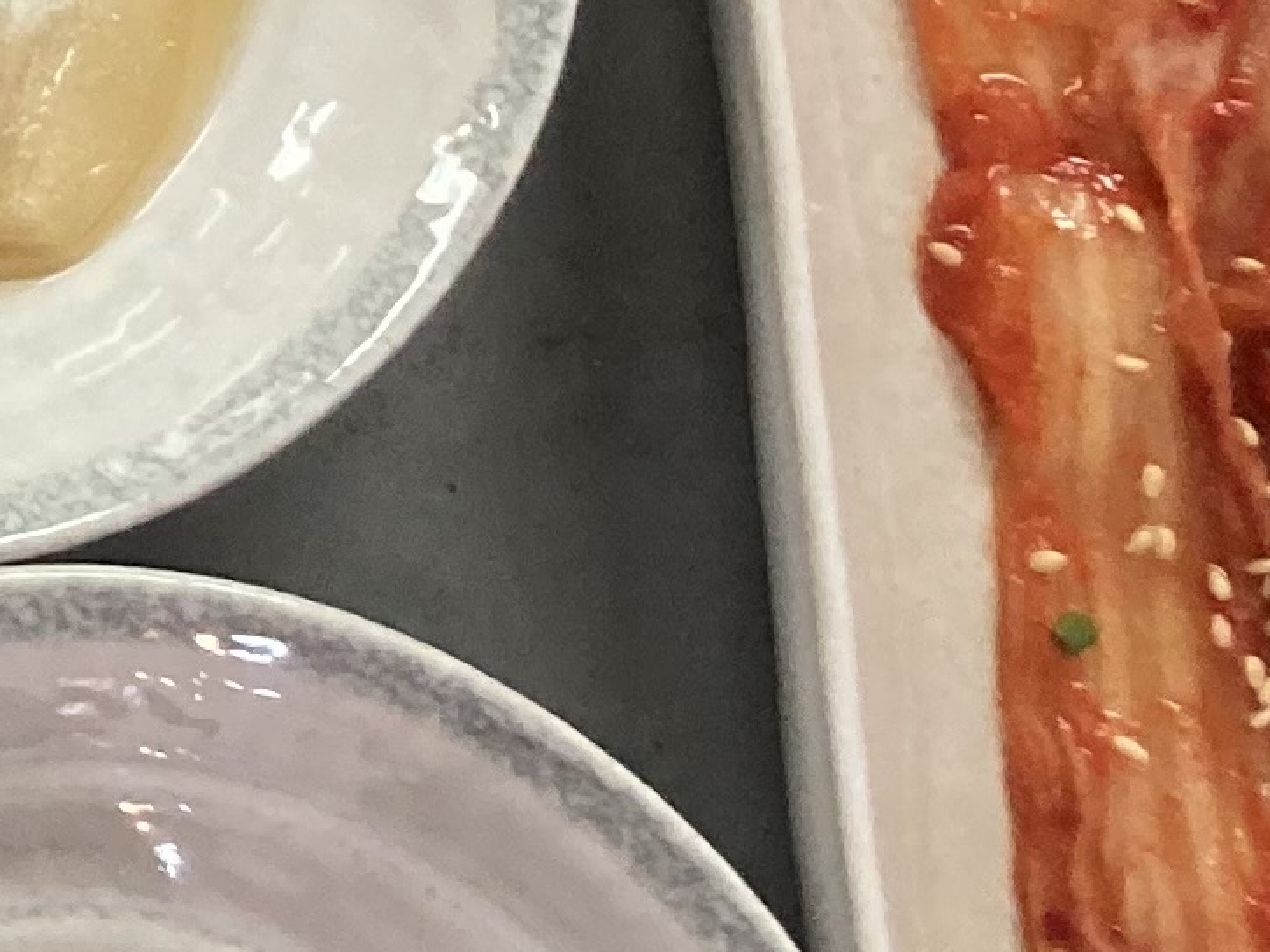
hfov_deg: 10.8
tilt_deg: -78.8
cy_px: -179
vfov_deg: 9.4
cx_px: -1740
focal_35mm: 156
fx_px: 5723
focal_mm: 3.99
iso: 200
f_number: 1.8
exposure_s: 1/60
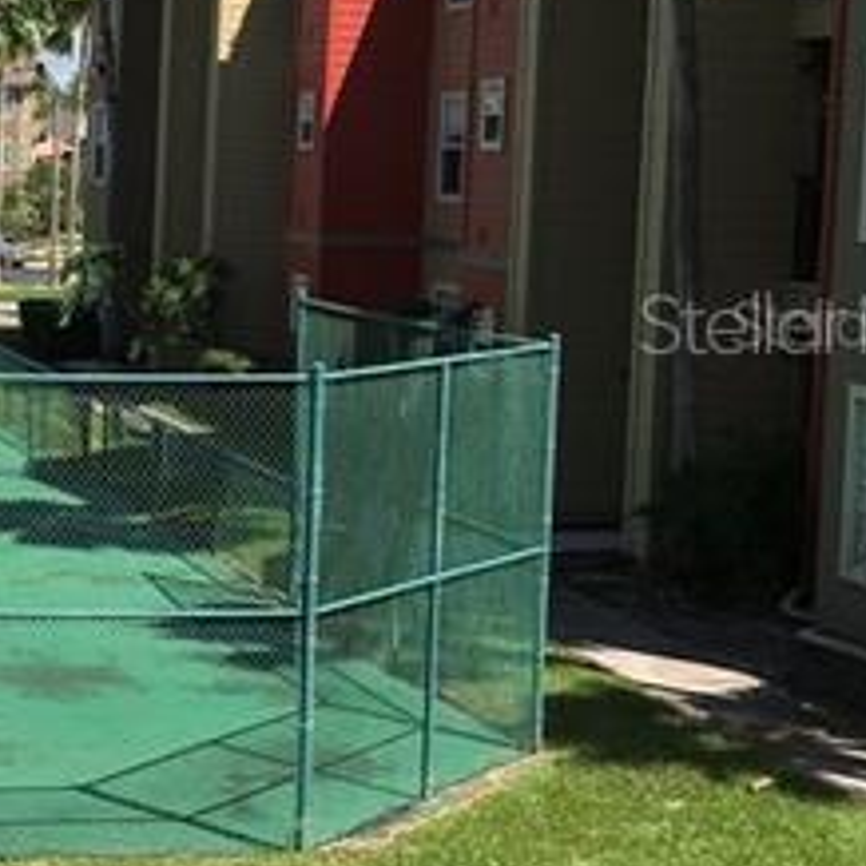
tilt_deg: -3.7
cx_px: -131
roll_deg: -1.6
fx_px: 2462
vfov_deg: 19.9
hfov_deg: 19.0
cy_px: 322
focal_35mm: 87
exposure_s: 1/2660
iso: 20
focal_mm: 3.99
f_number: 1.8
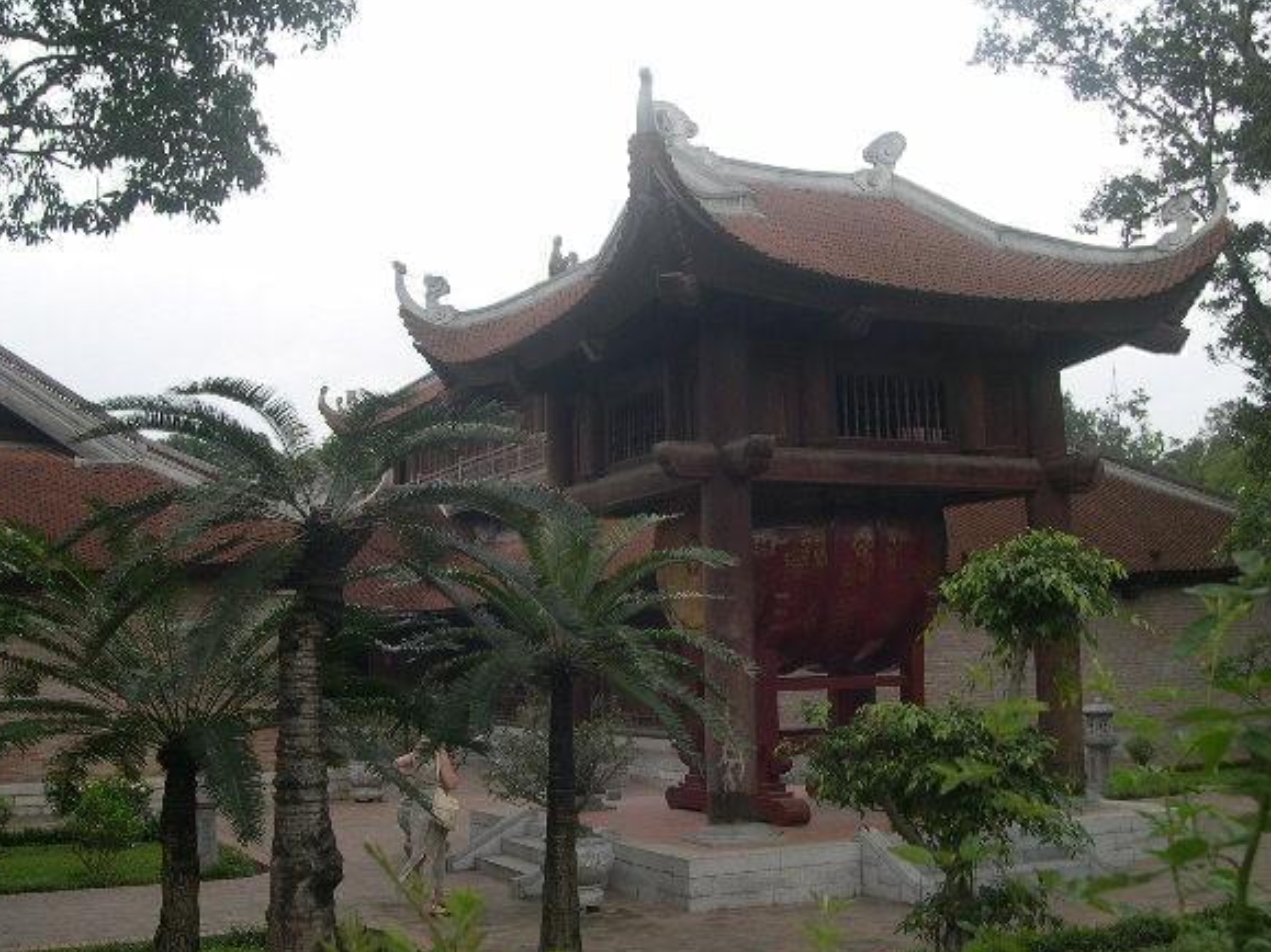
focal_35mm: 42
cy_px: 480
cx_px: 643
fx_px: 1542
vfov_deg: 34.3
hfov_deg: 44.8
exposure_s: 1/114
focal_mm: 8
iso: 100
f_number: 7.6
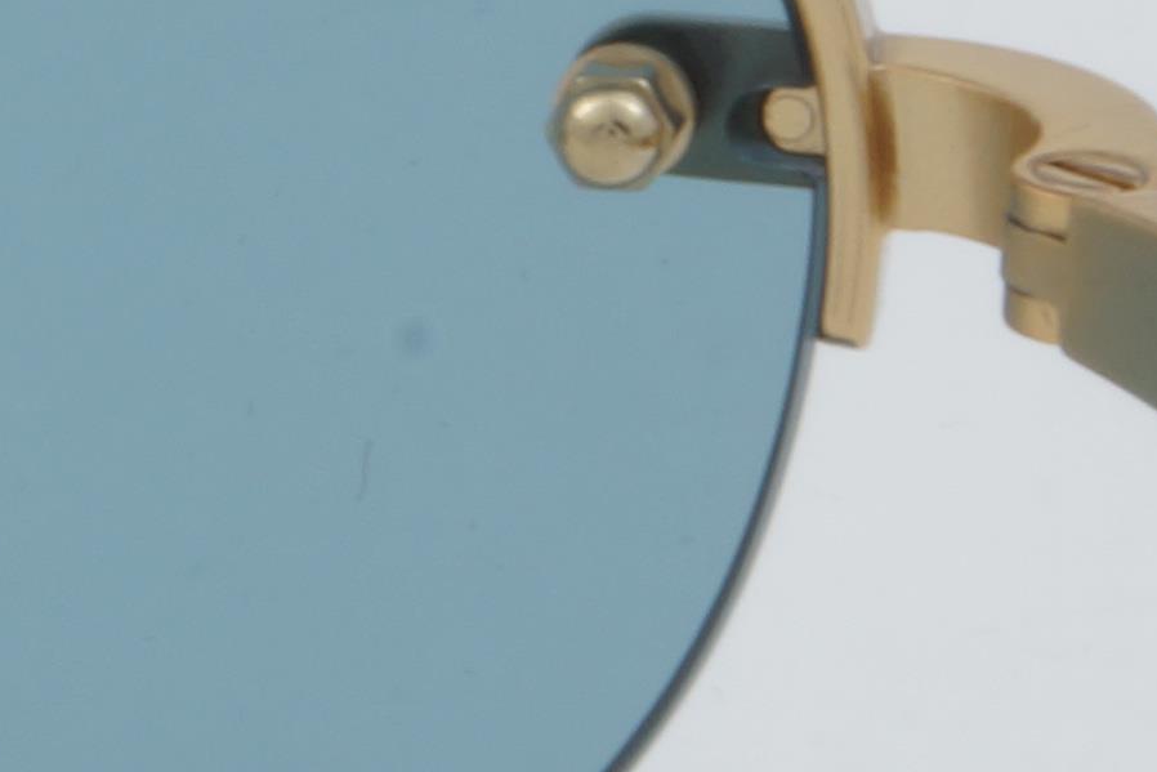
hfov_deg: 3.6
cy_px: 205
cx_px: -2567
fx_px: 17721
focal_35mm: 551
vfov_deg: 2.5
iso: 100
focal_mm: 55
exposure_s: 1/3
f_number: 32
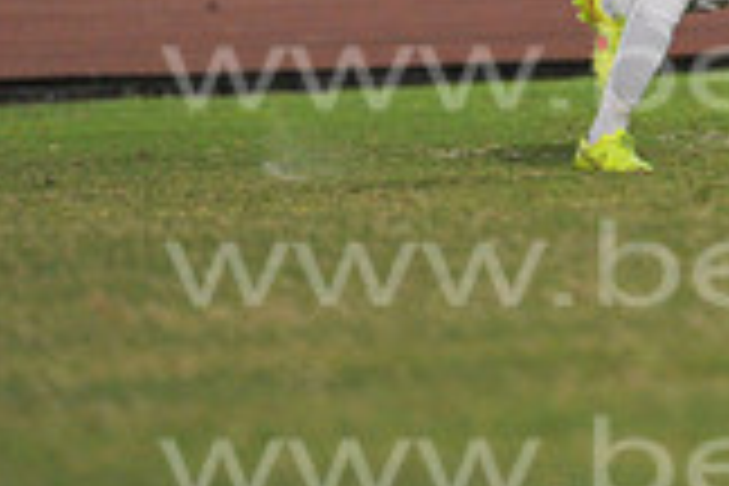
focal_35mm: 1074
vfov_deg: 1.3
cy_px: -216
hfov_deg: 1.9
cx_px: 1179
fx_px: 21747
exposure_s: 1/400
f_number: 3.2
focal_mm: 300
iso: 5000
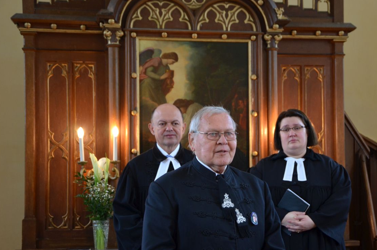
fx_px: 826
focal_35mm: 79
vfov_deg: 17.2
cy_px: 150
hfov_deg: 25.7
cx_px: 232
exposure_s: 1/50
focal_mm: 42
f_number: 4.8
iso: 400
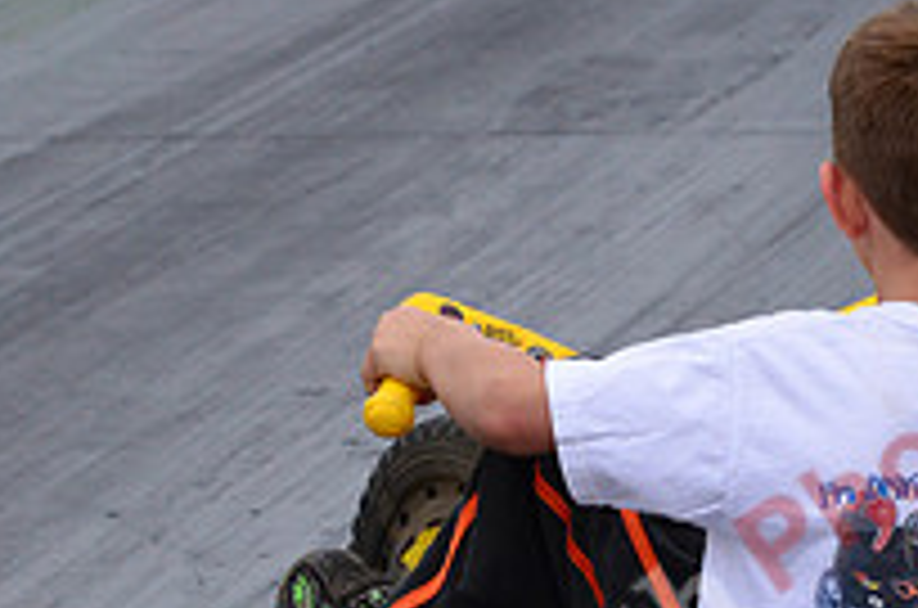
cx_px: 819
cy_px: 554
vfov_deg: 3.2
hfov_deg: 4.8
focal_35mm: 434
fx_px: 11041
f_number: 10
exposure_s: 1/1600
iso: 1000
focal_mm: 102
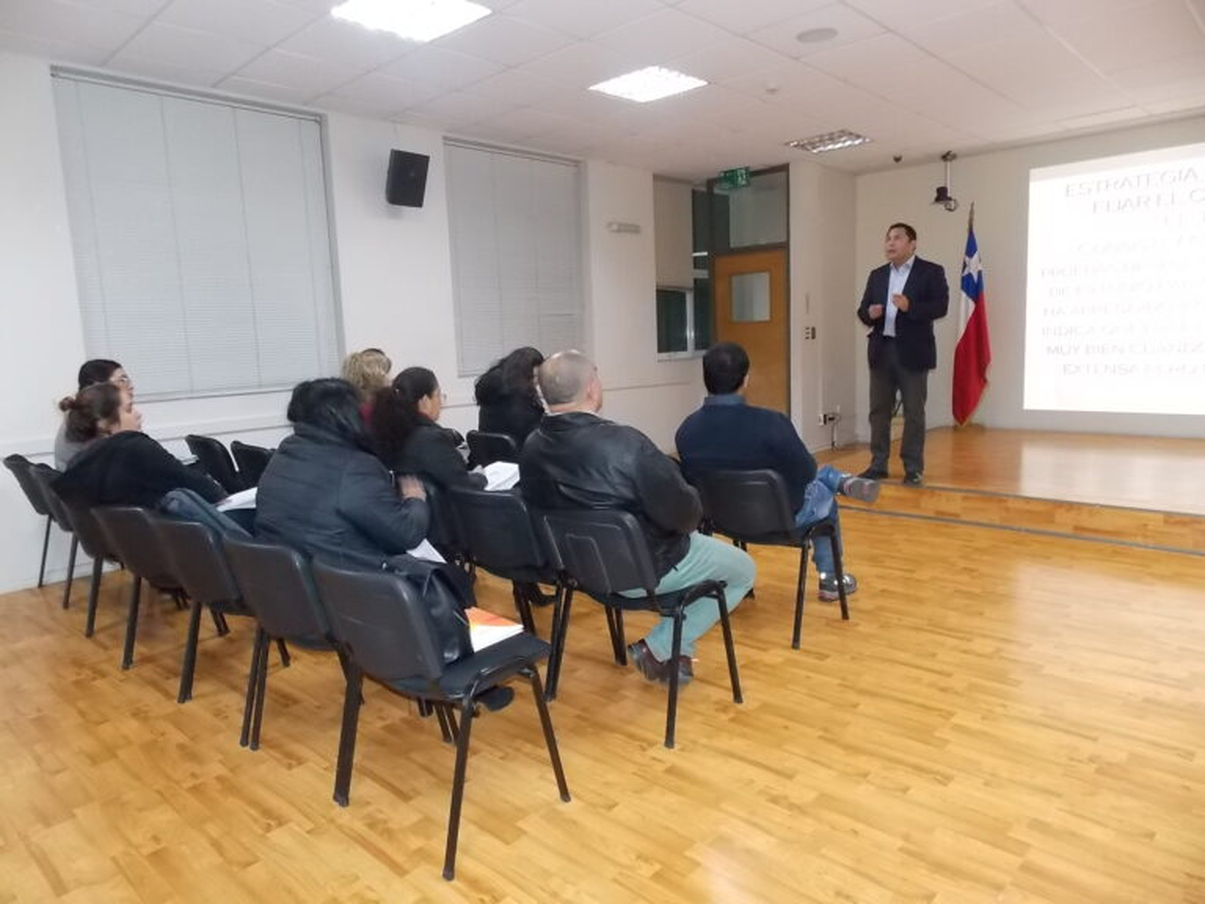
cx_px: 602
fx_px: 801
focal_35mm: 23
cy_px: 452
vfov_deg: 58.9
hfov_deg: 73.9
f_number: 3.1
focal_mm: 4
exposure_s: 1/30
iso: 500
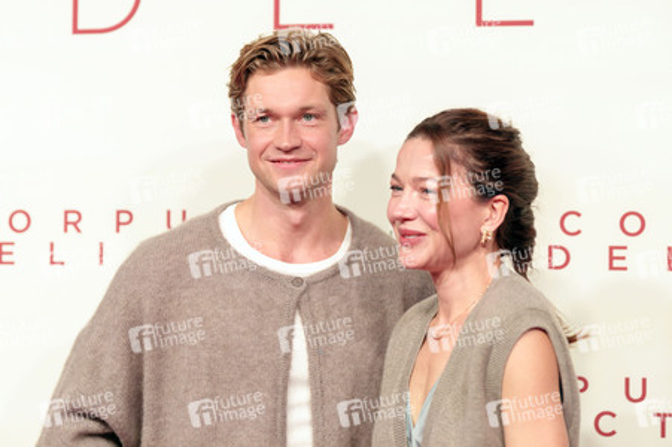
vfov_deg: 14.2
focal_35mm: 96
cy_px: 224
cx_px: 336
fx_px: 1791
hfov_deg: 21.3
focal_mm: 96
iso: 320
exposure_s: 1/250
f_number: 2.8
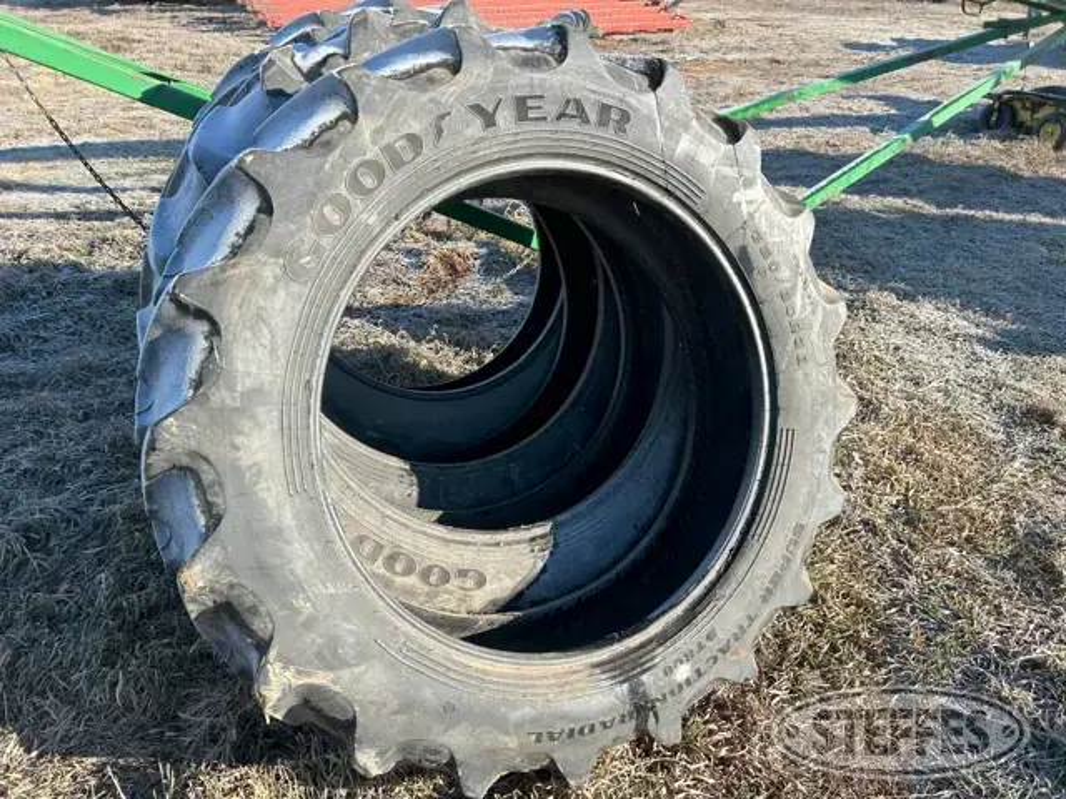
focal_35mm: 26
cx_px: 533
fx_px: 801
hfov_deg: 67.3
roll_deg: -0.2
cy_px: 400
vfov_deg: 53.1
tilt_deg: -27.9
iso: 50
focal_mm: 5.7
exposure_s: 1/1224
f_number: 1.5
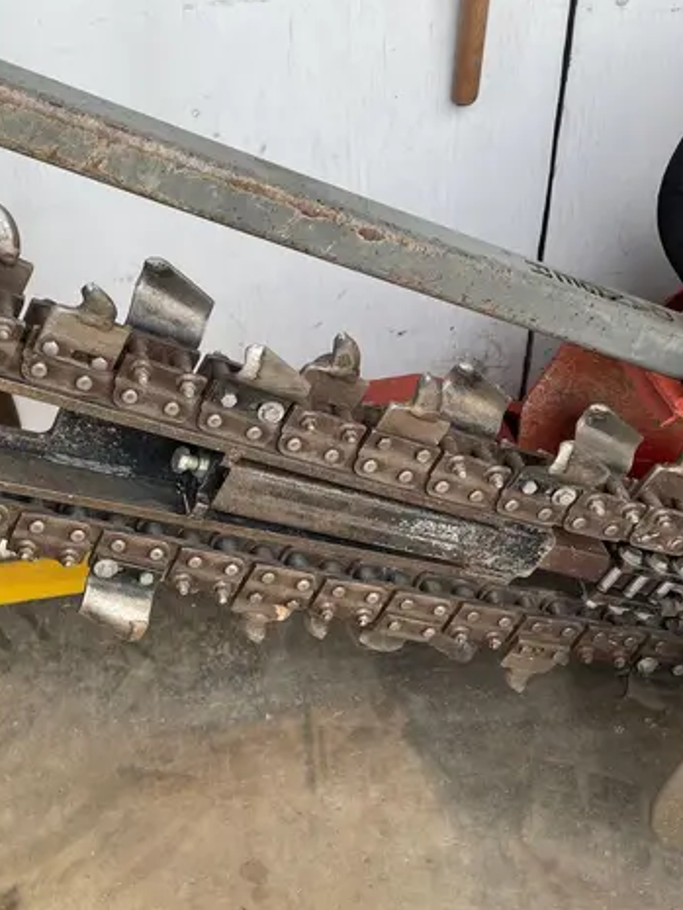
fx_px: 1078
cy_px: 463
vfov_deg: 45.8
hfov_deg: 34.7
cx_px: 205
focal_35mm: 41
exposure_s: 1/123
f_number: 1.6
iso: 32
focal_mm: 4.2
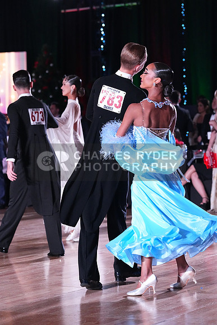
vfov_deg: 16.9
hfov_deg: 11.3
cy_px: 162
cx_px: 108
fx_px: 1093
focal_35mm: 121
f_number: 5
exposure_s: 1/400
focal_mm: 121
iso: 10000
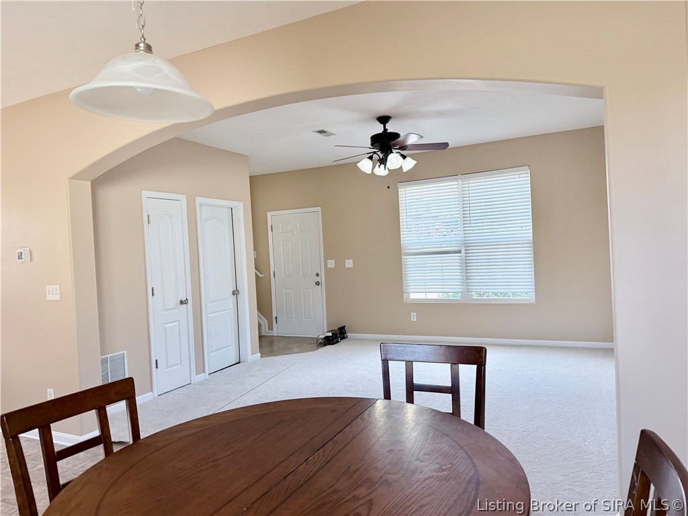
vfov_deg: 56.8
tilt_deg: +1.0
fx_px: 477
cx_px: 344
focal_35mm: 24
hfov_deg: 71.6
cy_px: 258
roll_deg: +5.7
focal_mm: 6.76
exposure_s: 1/223
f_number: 1.78
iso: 200
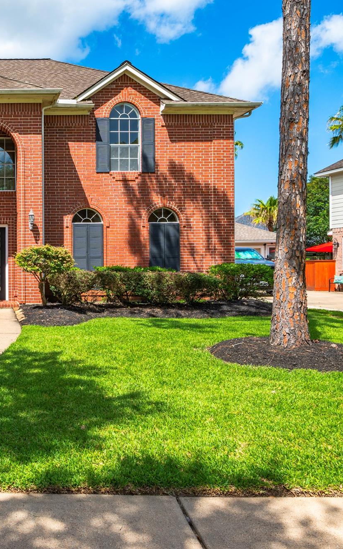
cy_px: 268
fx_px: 493
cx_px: -16
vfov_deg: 58.1
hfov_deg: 34.2
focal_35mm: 33
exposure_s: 1/60
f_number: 18
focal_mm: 21
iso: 125
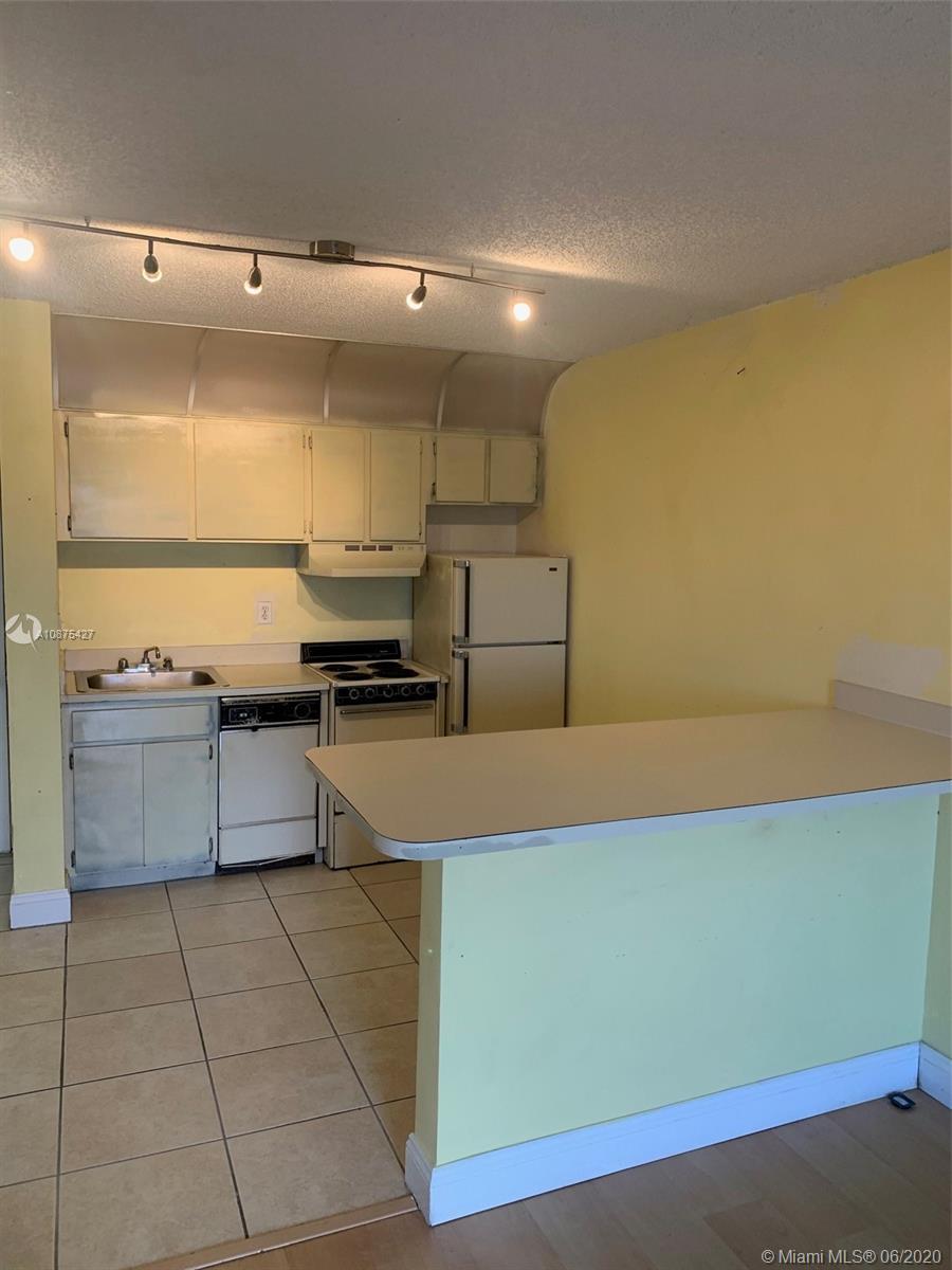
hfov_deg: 53.1
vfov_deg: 67.3
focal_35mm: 26
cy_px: 635
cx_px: 476
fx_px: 953
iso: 100
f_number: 1.8
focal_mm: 4.25
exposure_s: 1/60
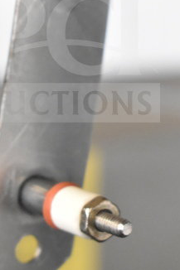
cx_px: 66
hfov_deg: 8.6
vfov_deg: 12.8
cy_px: 57
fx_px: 1201
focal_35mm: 160
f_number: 4.8
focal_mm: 38
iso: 2800
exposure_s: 1/60
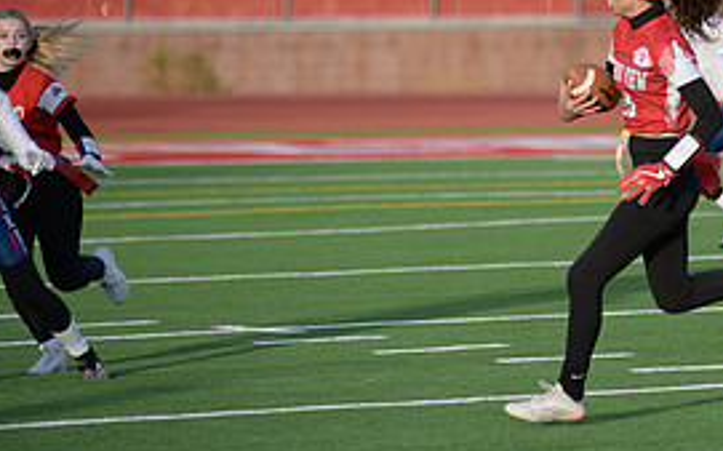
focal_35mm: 360
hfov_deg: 5.8
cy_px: 127
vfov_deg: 3.6
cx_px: 643
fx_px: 7089
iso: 640
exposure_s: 1/4000
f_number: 2.8
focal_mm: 165
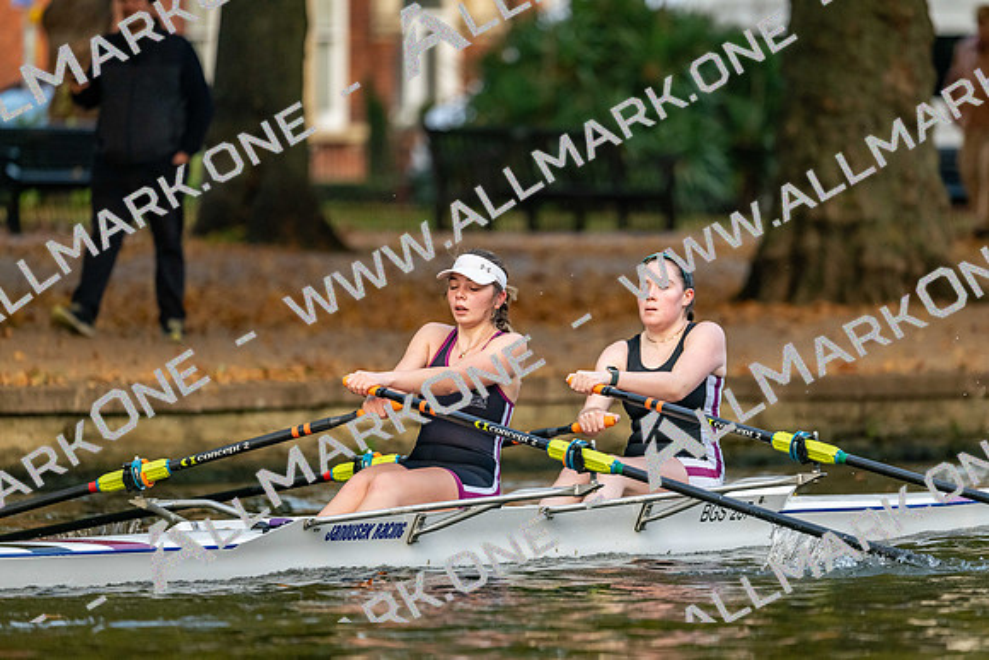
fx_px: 10991
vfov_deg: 3.4
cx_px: 494
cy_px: 330
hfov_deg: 5.2
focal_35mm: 400
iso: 3200
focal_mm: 400
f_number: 4.5
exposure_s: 1/2500
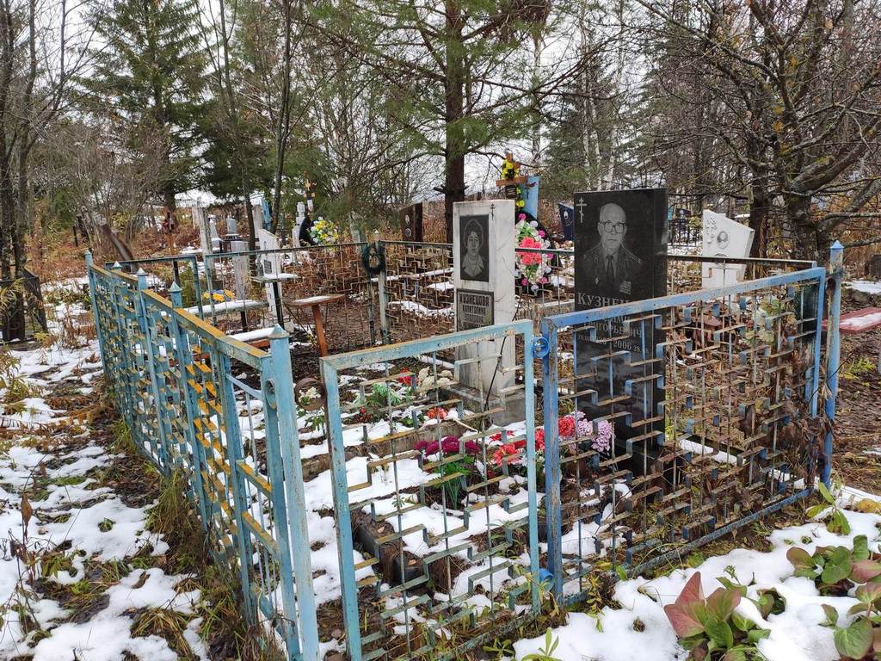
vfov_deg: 53.1
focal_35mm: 26
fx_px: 662
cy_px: 330
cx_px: 440
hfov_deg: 67.3
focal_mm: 4.77
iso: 123
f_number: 1.75
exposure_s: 1/120
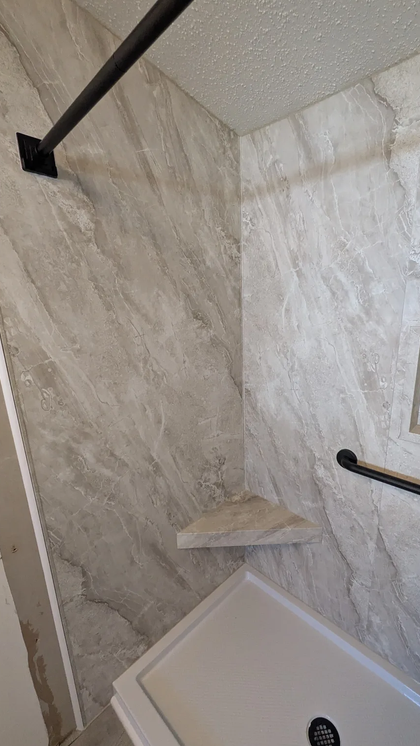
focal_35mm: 16
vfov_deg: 99.3
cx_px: 232
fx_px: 317
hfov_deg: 66.9
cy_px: 384
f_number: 2.2
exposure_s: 1/120
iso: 729
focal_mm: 1.83
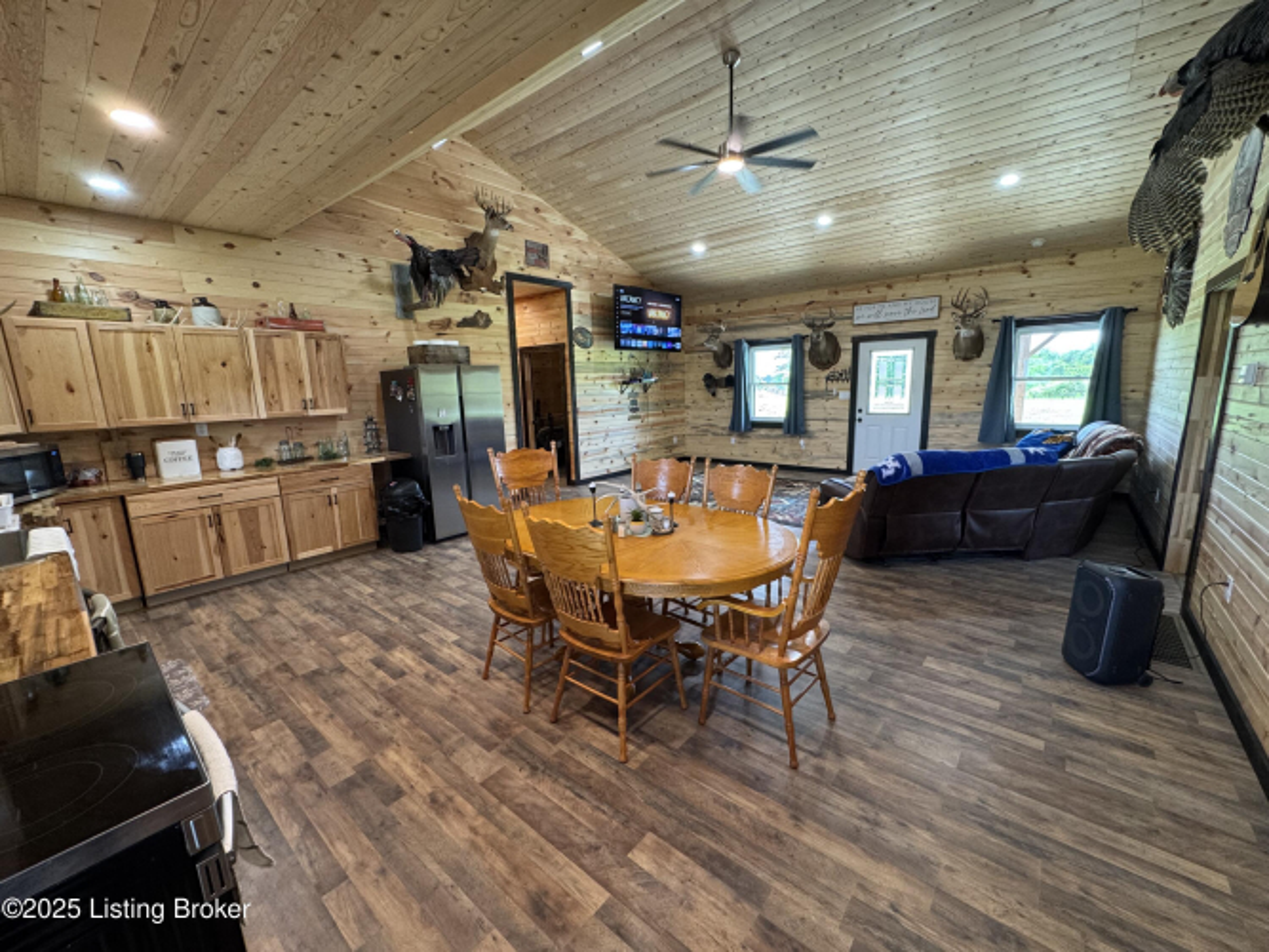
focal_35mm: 14
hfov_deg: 102.1
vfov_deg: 85.7
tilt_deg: -11.5
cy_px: 476
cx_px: 634
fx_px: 513
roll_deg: +1.3
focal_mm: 2.22
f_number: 2.2
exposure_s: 1/60
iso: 200
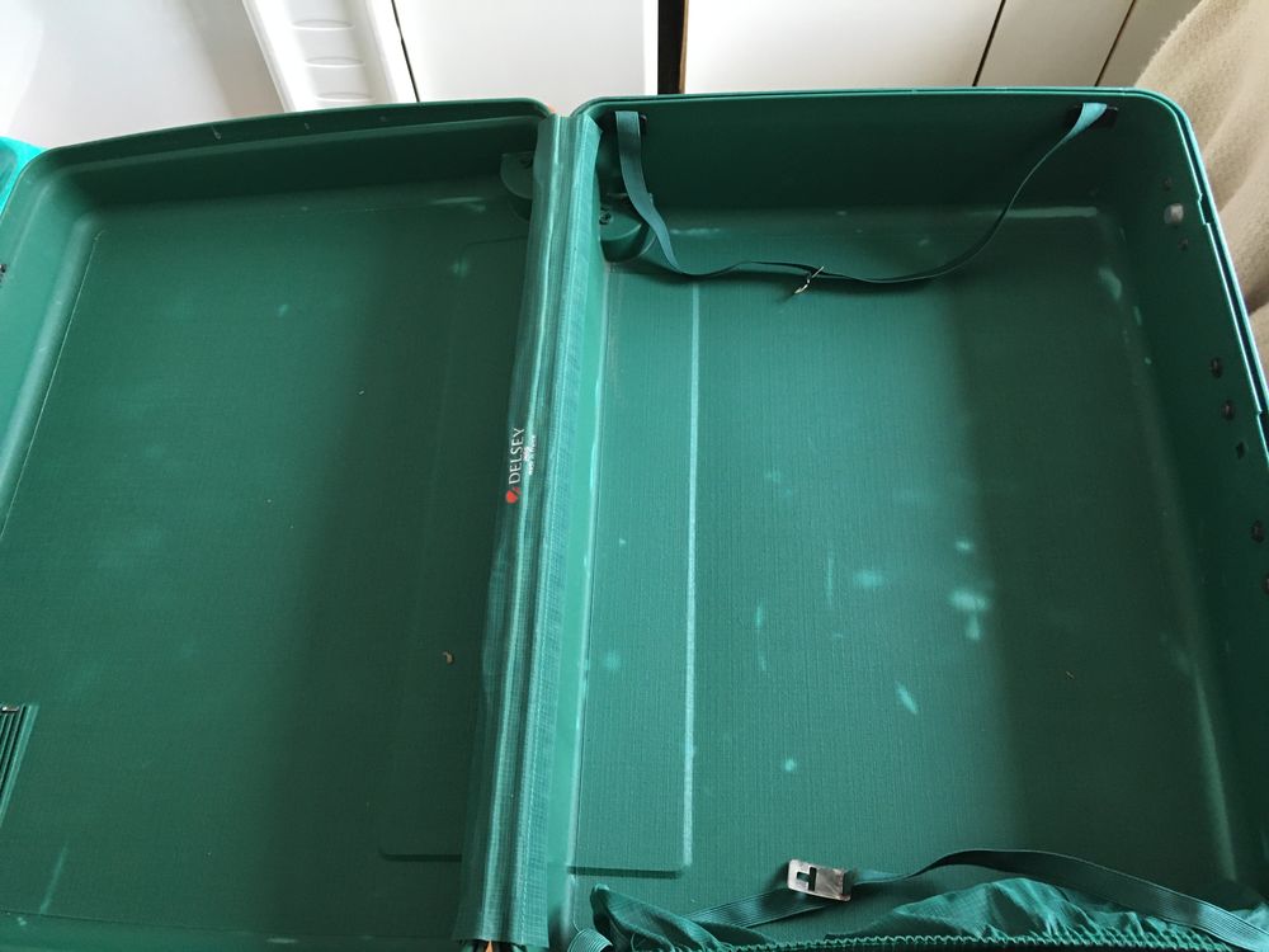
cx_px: 634
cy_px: 476
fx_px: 1063
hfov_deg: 61.7
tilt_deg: -62.5
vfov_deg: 48.2
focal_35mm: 29
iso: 160
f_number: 2.2
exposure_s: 1/33
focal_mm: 4.15
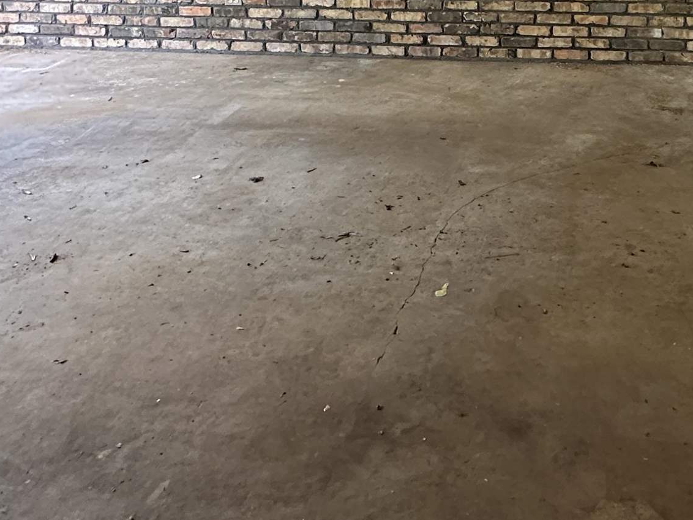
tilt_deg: -7.1
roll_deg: -1.5
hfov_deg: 46.7
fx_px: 761
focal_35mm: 38
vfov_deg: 31.7
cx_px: 542
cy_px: -98
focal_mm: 2.22
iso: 320
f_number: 2.2
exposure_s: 1/71
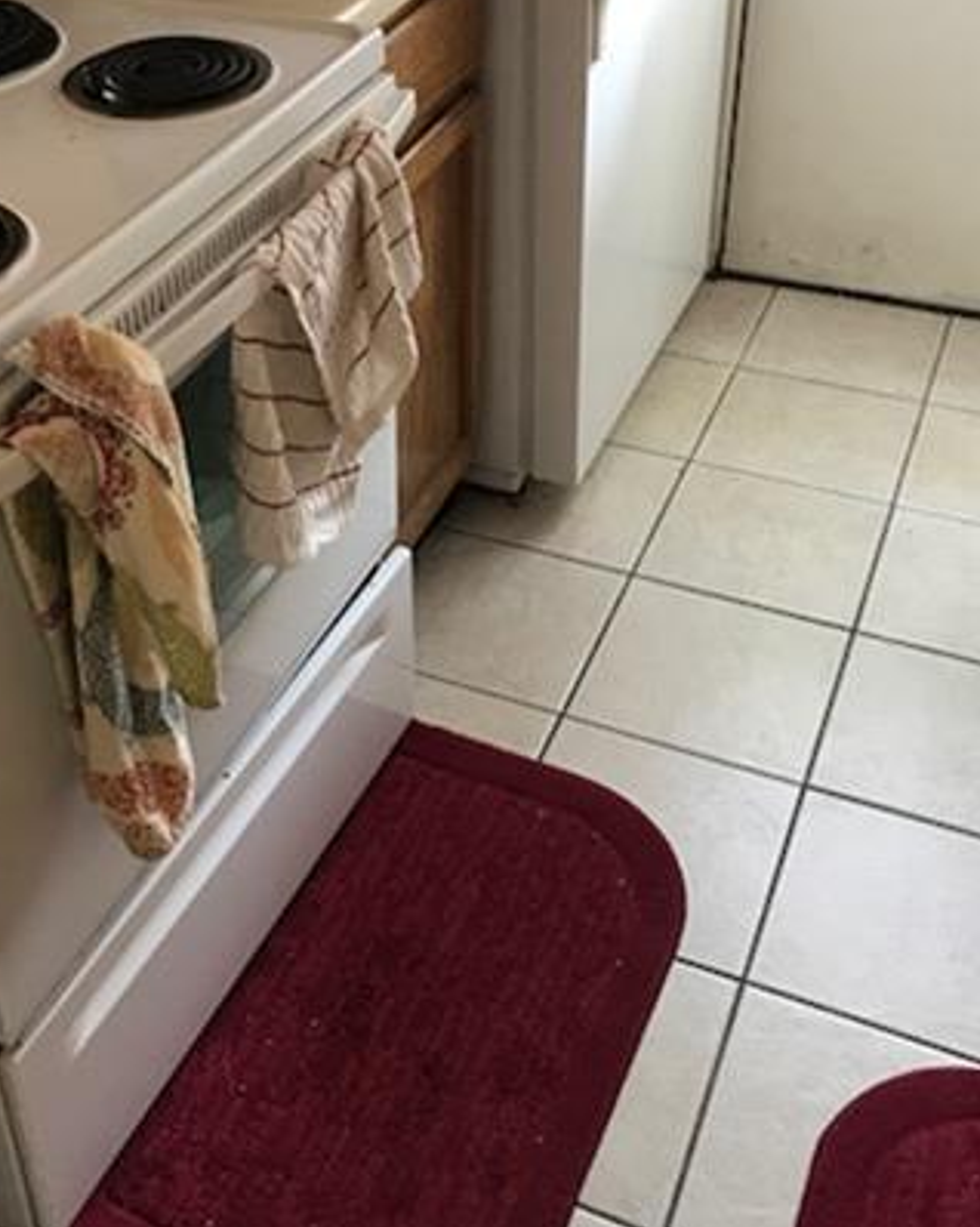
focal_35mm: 44
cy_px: 410
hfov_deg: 33.9
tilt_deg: -32.6
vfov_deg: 41.5
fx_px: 1596
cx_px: 345
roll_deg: +2.9
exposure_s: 1/15
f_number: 1.8
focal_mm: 3.99
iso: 40
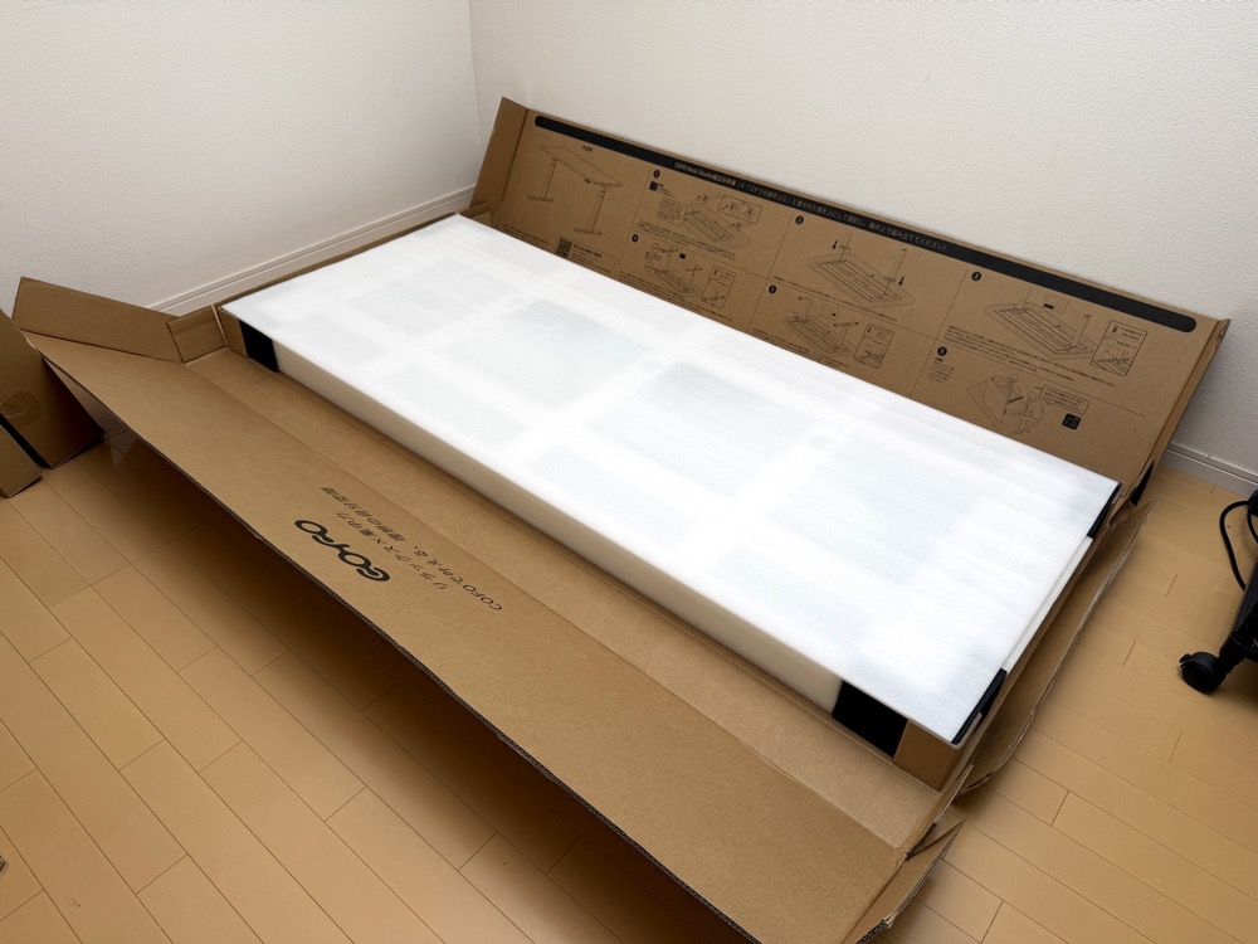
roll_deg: -1.6
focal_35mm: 24
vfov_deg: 56.8
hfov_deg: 71.6
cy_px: 472
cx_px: 629
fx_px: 872
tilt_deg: -39.2
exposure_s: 1/121
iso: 64
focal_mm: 6.76
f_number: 1.78
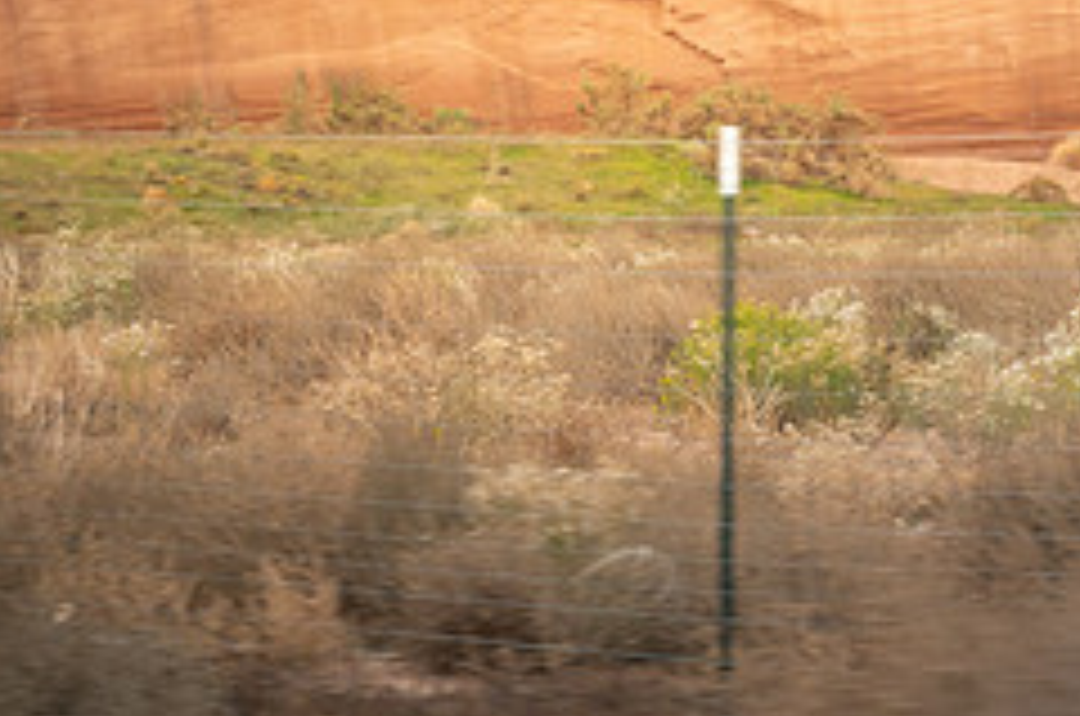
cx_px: 1148
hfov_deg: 14.6
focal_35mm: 138
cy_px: 252
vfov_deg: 9.9
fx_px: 4132
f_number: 4.5
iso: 400
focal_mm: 57
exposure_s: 1/80
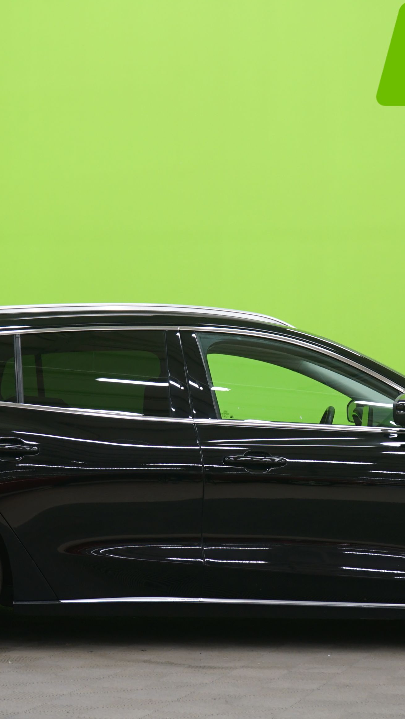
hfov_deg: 13.9
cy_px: 368
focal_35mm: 87
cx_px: 223
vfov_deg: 24.5
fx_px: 1661
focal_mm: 49
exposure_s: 1/6
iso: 400
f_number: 5
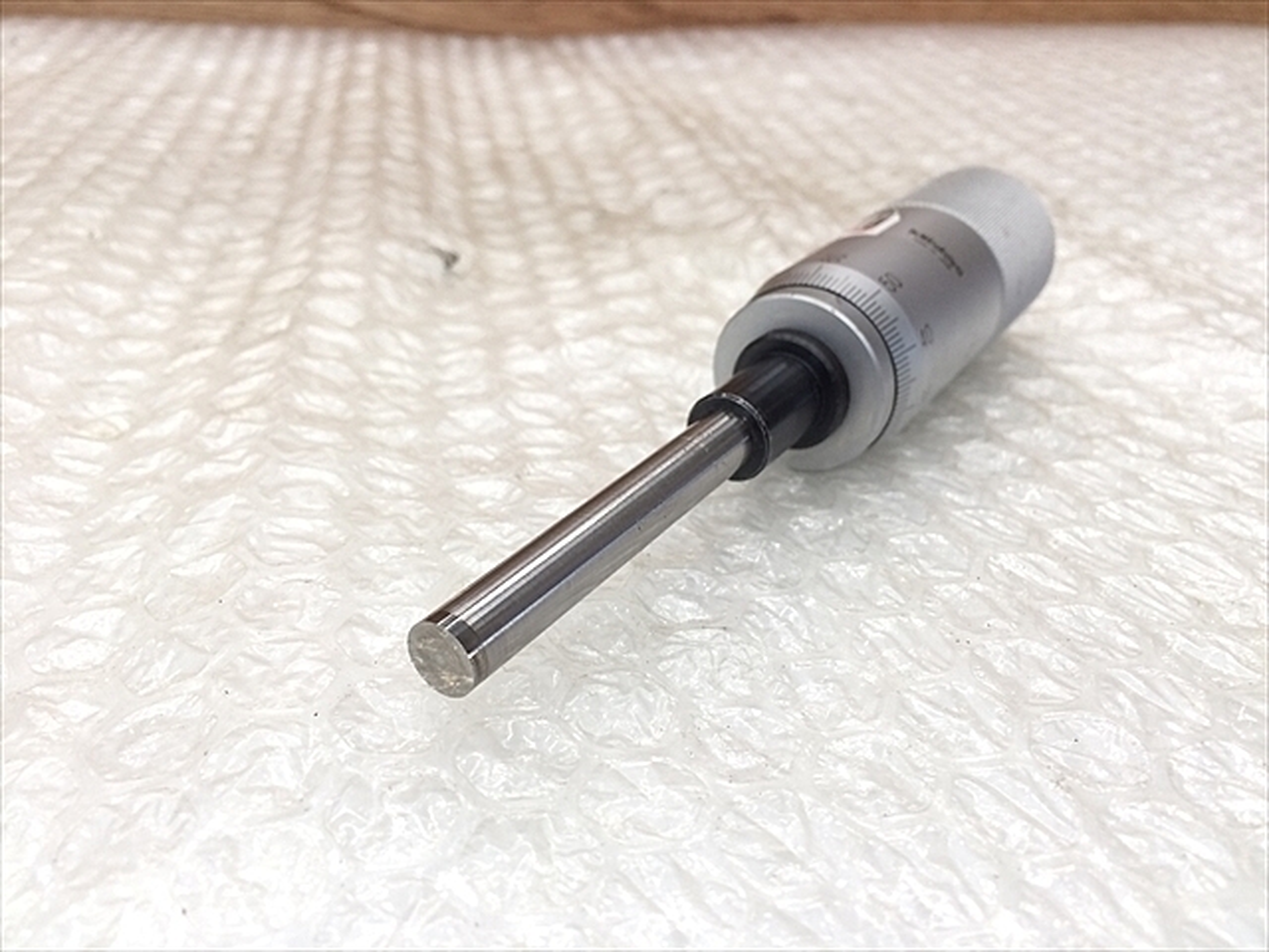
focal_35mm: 29
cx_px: 634
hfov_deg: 61.7
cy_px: 476
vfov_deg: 48.2
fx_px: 1063
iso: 50
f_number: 2.2
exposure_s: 1/30
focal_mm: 4.15
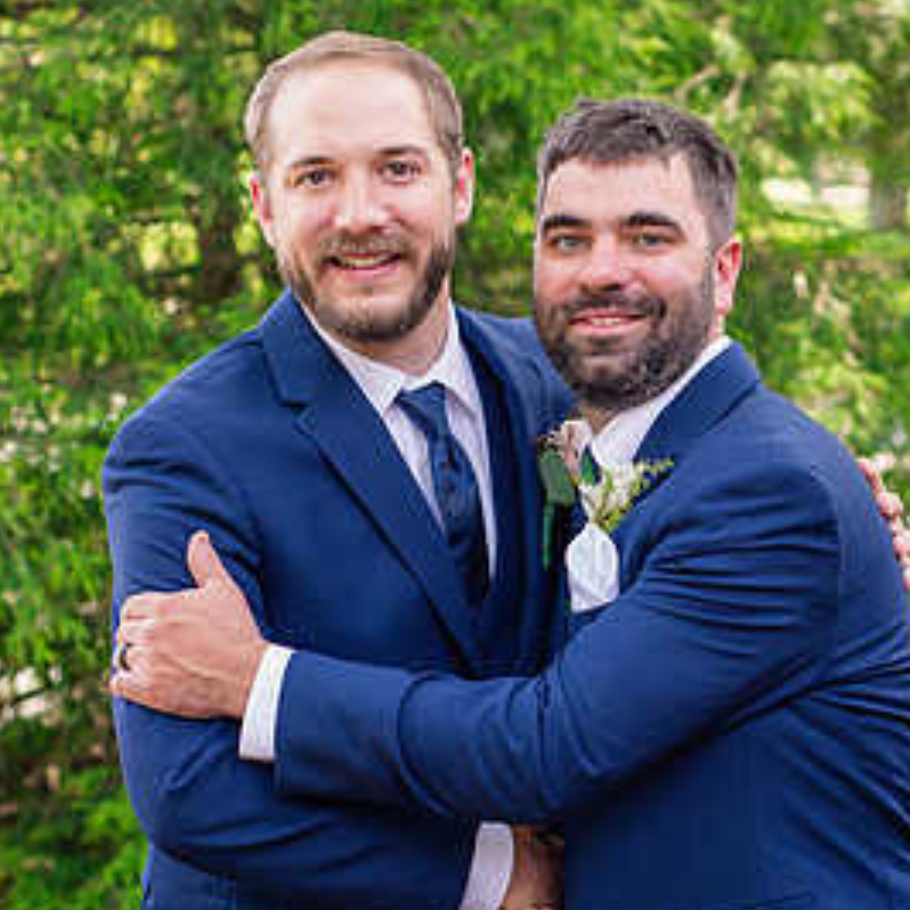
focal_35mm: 99
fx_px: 2944
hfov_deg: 17.5
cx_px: 585
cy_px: 449
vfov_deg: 17.6
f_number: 3.2
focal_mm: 50
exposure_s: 1/320
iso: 400
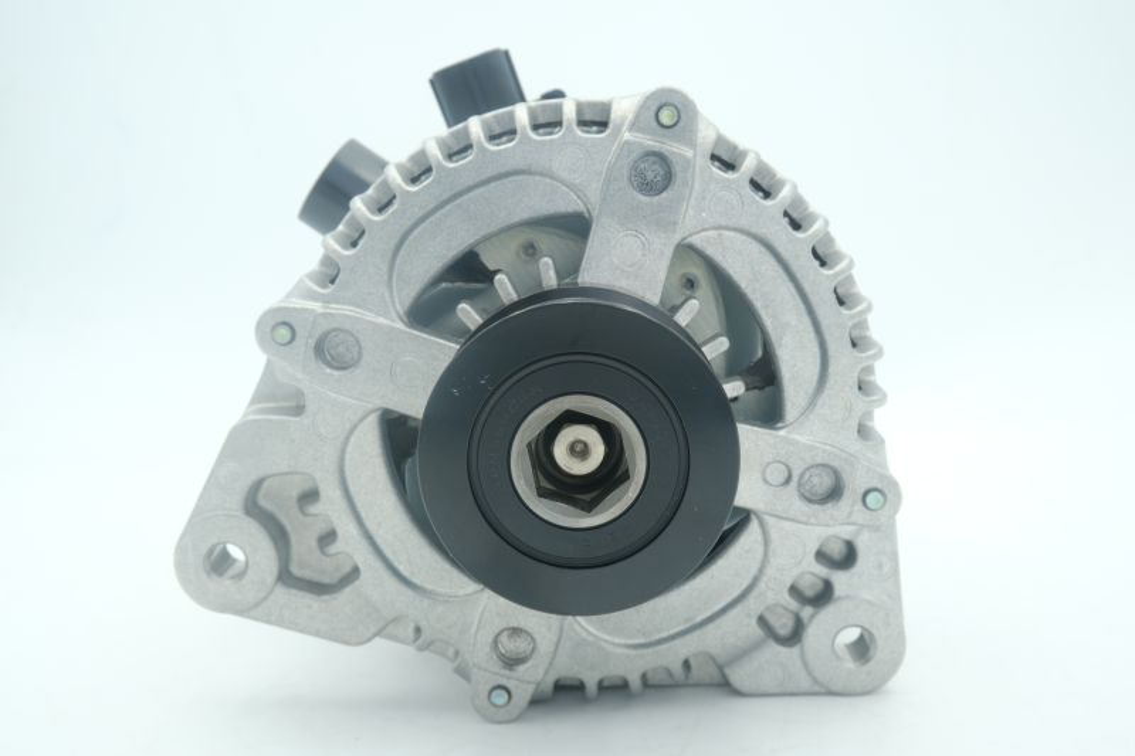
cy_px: 378
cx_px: 568
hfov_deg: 46.4
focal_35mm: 42
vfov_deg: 31.9
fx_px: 1324
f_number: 11
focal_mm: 28
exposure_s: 1/20
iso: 200
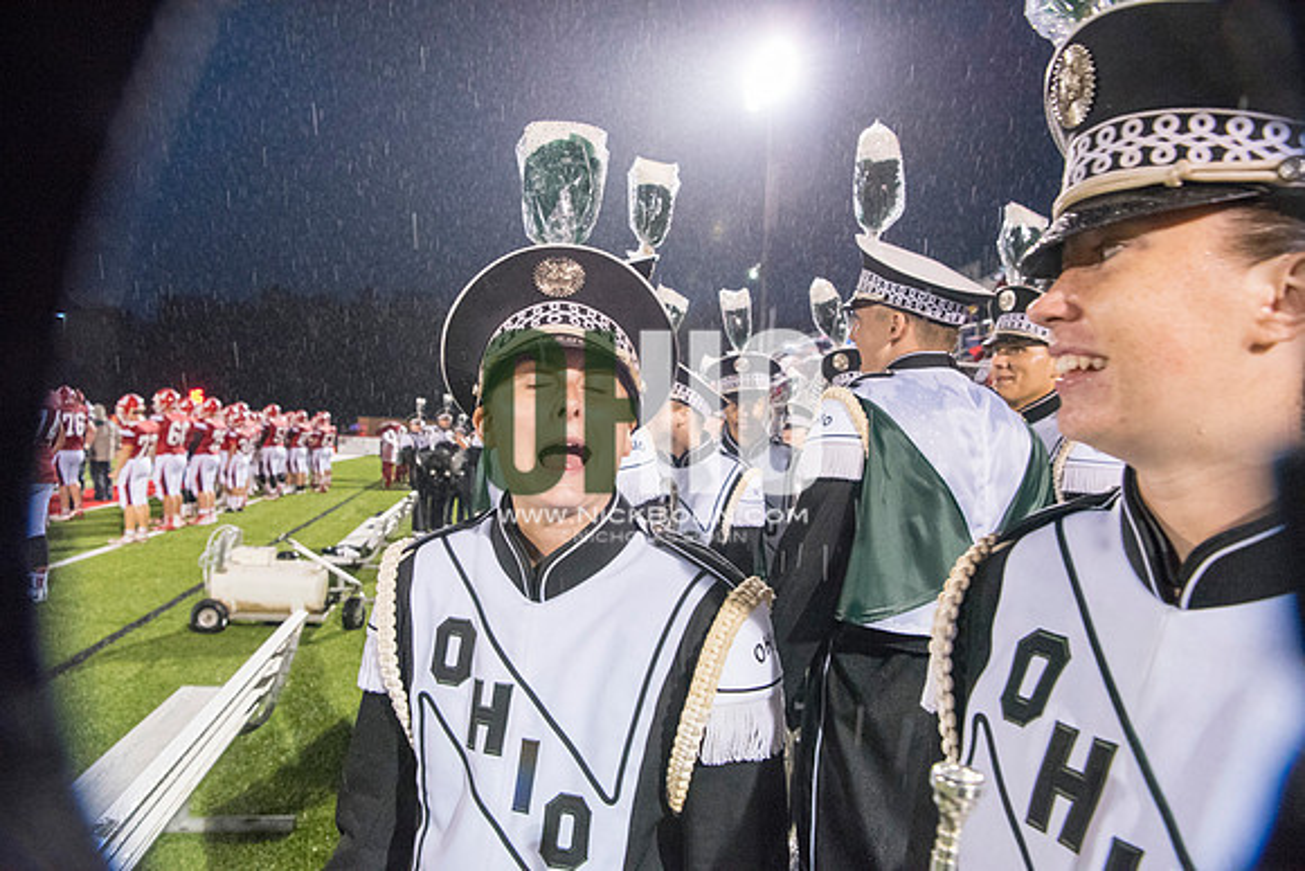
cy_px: 436
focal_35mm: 24
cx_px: 652
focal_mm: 24
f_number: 5.6
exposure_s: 1/200
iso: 5000
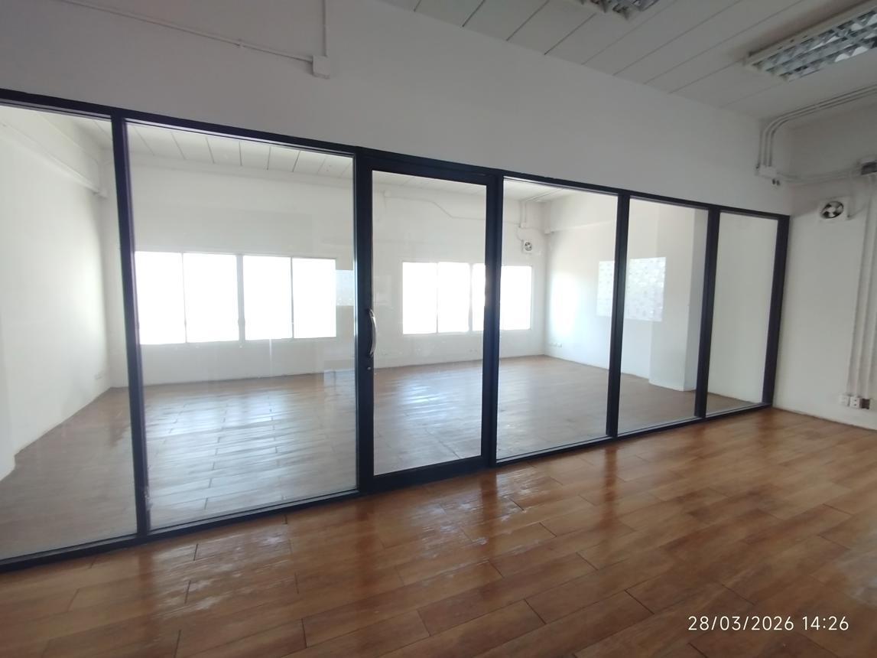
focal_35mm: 15
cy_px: 329
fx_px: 380
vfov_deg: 81.7
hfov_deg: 98.2
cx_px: 438
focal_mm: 1.65
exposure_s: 1/33
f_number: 2.2
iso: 50
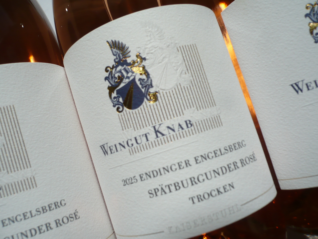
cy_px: 120
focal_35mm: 35
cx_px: 159
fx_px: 322
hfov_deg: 52.6
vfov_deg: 40.7
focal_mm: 5.8
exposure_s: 1/640
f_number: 8
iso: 100
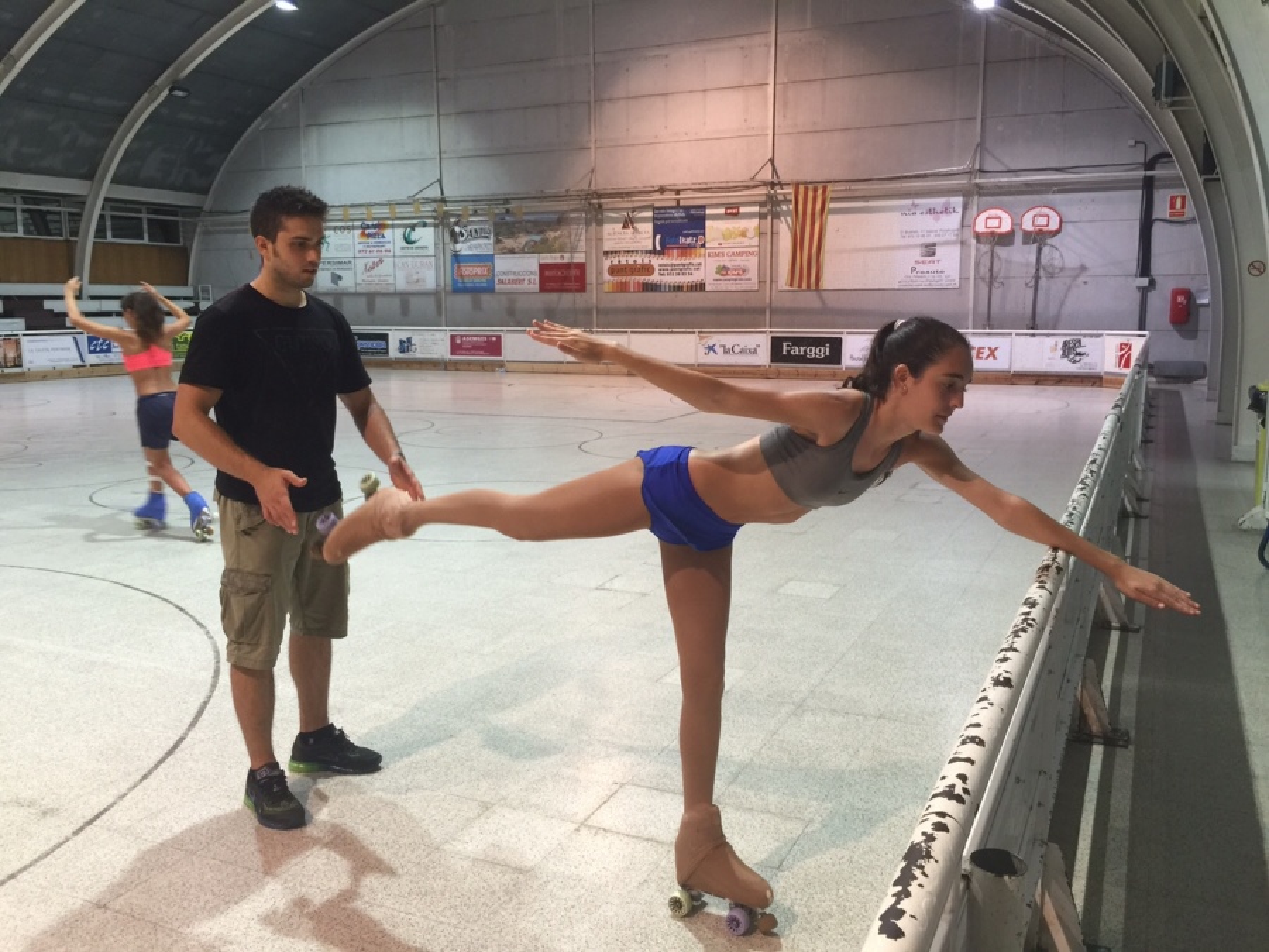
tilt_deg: -9.5
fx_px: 1063
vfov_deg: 48.2
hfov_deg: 61.7
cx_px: 634
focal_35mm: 29
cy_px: 476
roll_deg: -0.5
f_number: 2.2
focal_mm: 4.15
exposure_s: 1/17
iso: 50
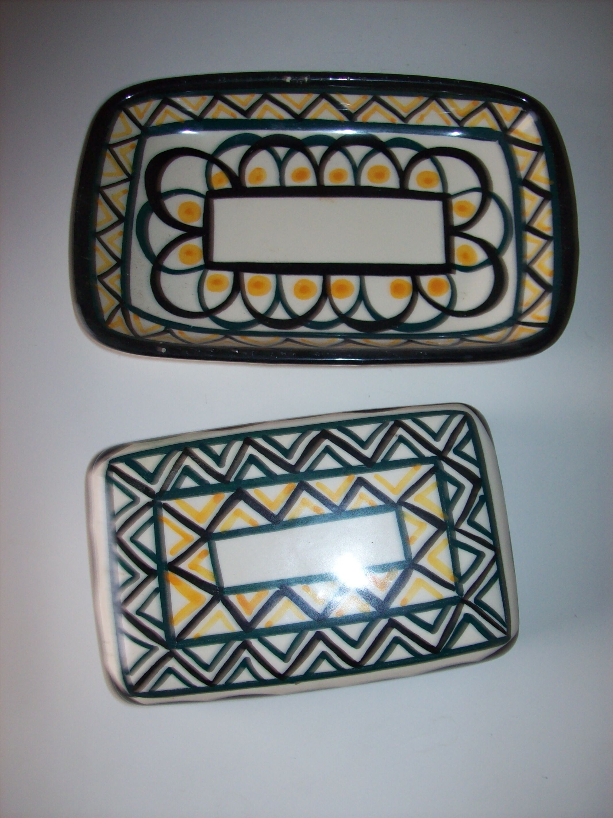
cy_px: 409
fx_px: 851
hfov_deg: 39.6
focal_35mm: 36
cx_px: 306
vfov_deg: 51.4
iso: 80
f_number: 2.7
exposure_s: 1/64
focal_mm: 6
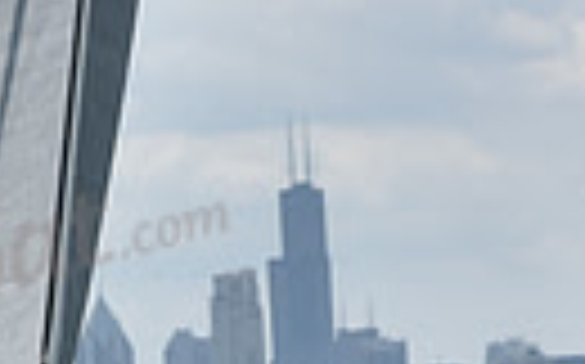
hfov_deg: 4.6
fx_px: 7089
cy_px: 577
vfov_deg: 2.9
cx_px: -634
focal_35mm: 445
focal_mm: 98
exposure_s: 1/1250
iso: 250
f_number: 9
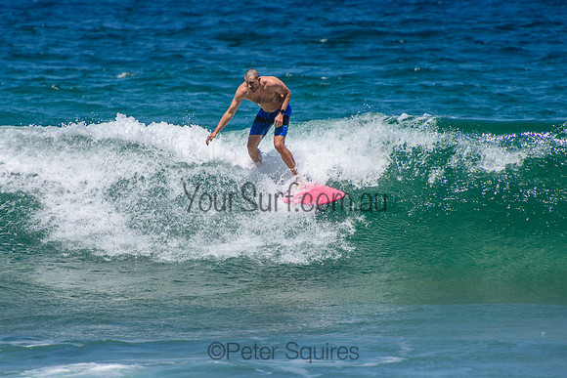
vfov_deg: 2.3
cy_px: 189
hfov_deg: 3.4
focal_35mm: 600
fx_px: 9452
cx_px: 284
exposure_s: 1/2000
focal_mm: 400
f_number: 5.6
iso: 250
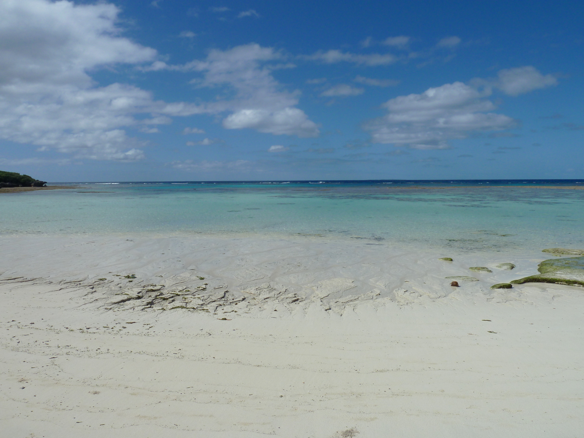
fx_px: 422
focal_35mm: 25
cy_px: 219
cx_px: 292
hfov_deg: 69.4
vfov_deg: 54.9
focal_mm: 4.1
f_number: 5.6
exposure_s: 1/800
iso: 80
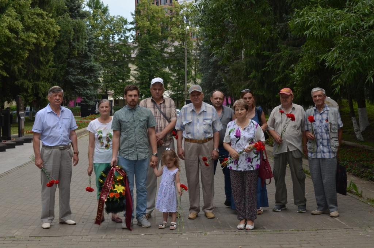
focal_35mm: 42
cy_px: 124
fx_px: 435
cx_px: 187
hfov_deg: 46.5
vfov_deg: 31.7
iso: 100
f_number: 6.3
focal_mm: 28
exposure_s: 1/200
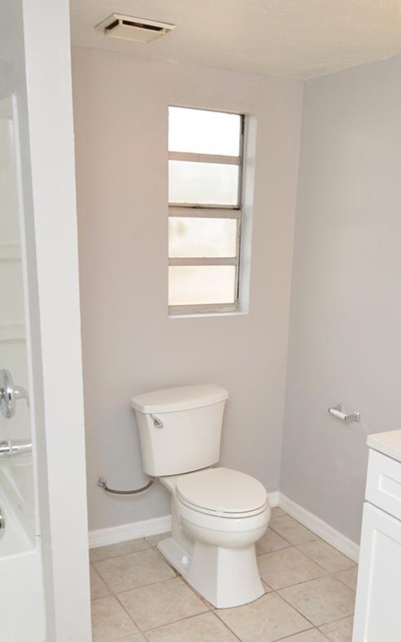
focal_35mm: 37
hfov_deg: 34.2
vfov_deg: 52.1
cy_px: 407
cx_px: 261
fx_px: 647
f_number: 5
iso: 400
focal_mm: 12
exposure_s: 1/100
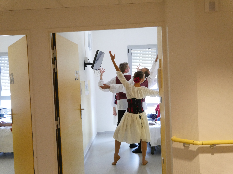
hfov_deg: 42.9
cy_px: 87
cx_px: 116
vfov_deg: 32.9
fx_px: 296
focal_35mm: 44
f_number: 4.2
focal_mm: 22
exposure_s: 1/125
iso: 3200
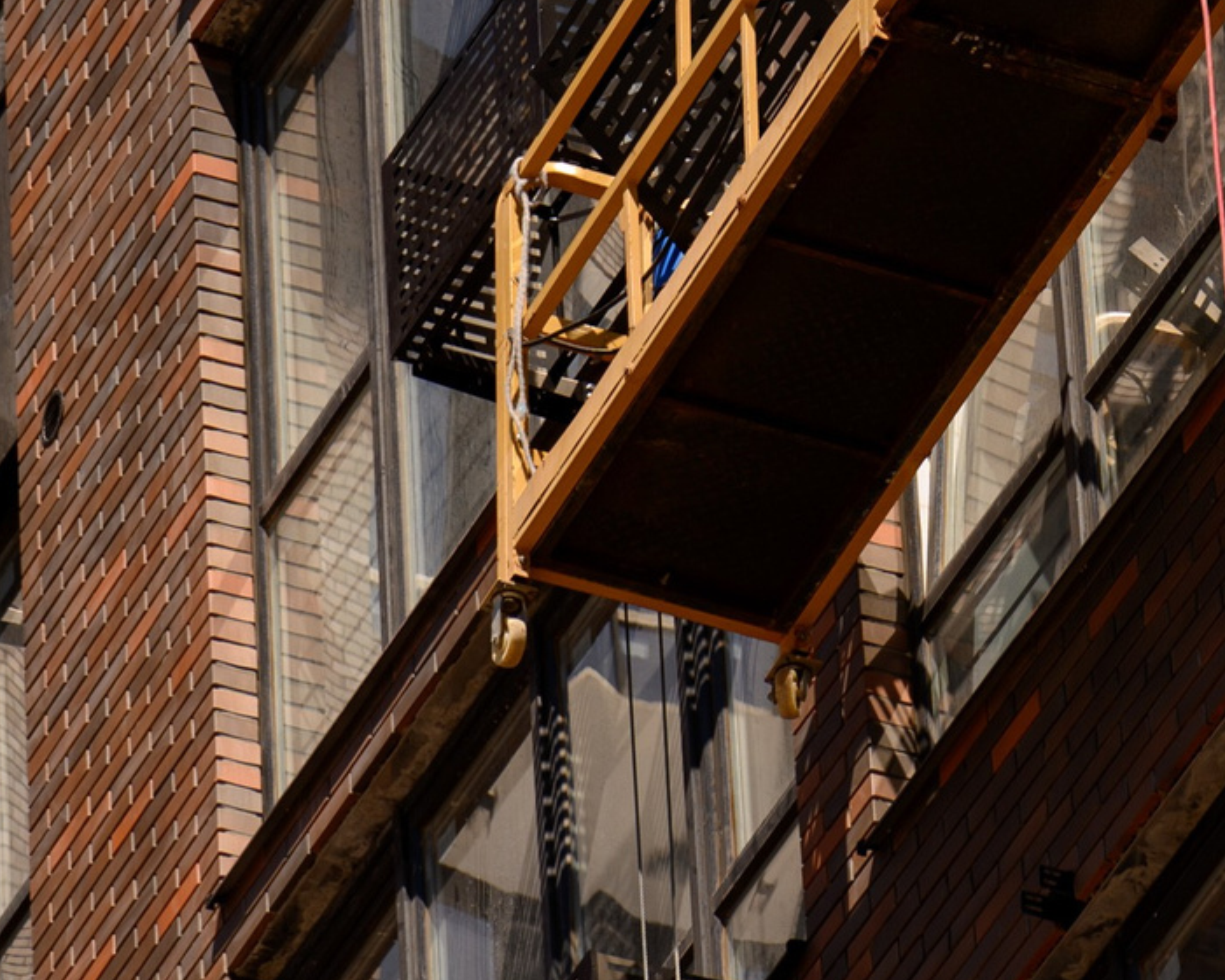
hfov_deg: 3.7
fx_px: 18853
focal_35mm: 520
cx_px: 987
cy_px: -459
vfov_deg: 3.0
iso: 50
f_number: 4
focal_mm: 150
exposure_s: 1/1000
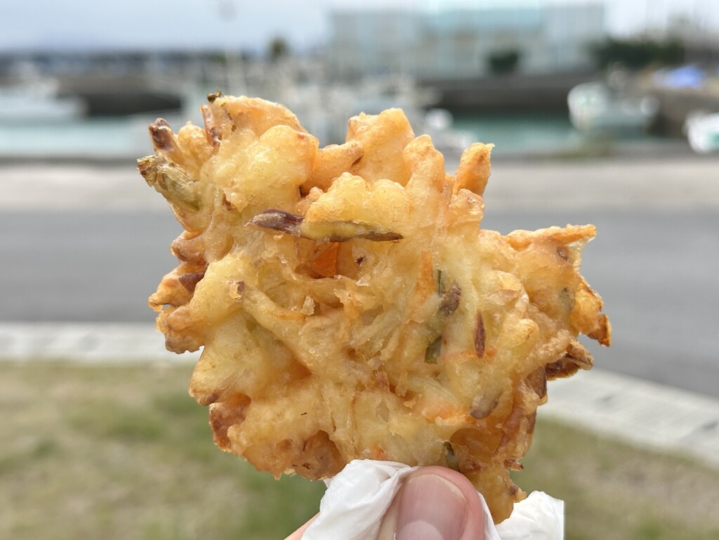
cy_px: 270
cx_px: 360
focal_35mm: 48
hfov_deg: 39.7
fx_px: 997
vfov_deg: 30.3
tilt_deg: -10.4
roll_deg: +0.6
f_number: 1.78
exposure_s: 1/3731
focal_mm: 6.86
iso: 64
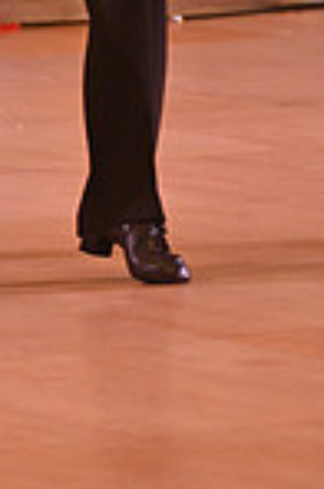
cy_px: -337
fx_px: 6930
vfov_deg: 4.0
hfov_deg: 2.7
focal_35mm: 511
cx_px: -180
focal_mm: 130
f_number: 5
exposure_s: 1/400
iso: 2000
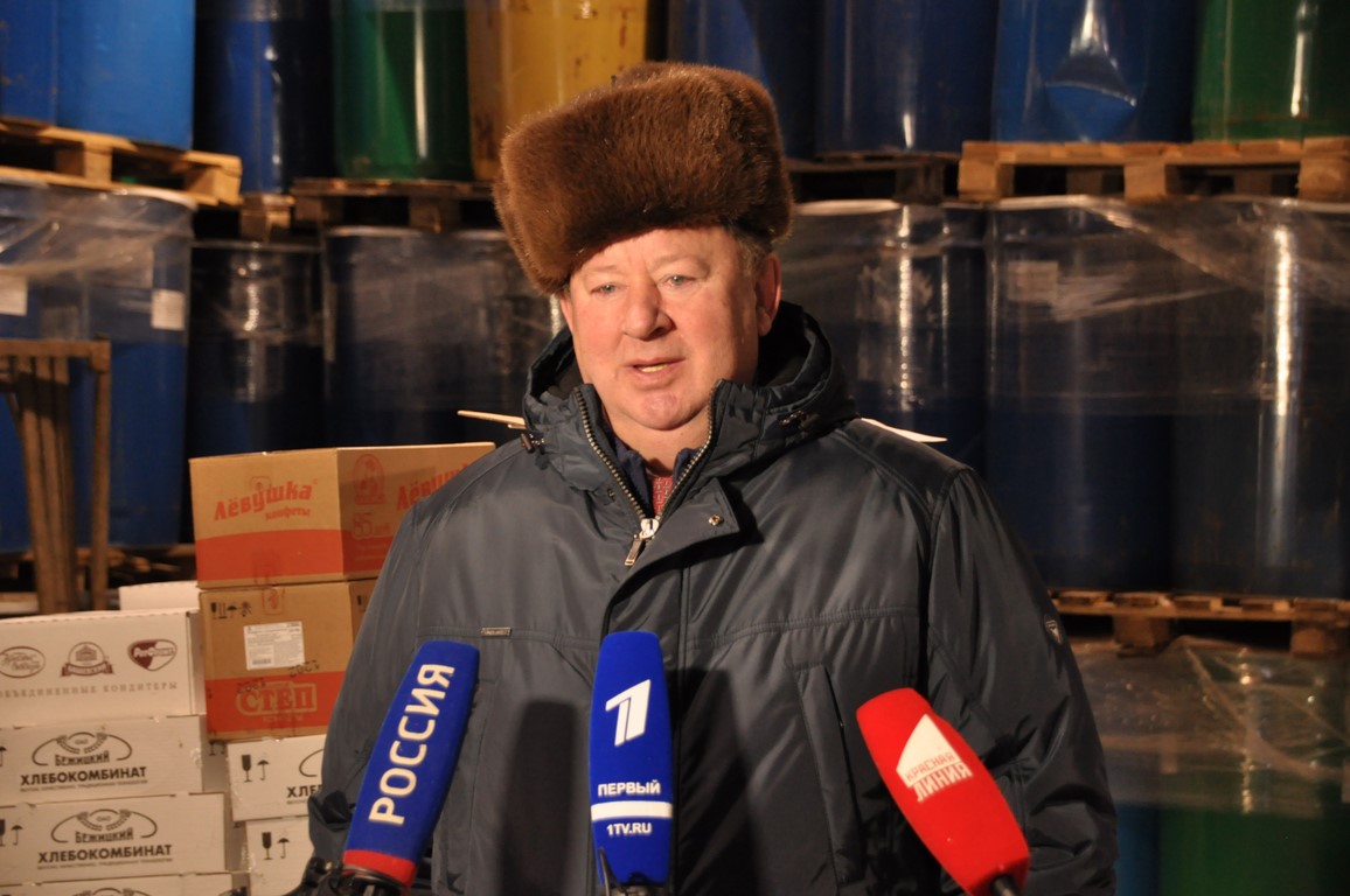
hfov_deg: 21.9
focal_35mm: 93
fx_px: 3484
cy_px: 448
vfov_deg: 14.7
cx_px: 675
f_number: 4.8
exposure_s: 1/30
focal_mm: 62
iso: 1000
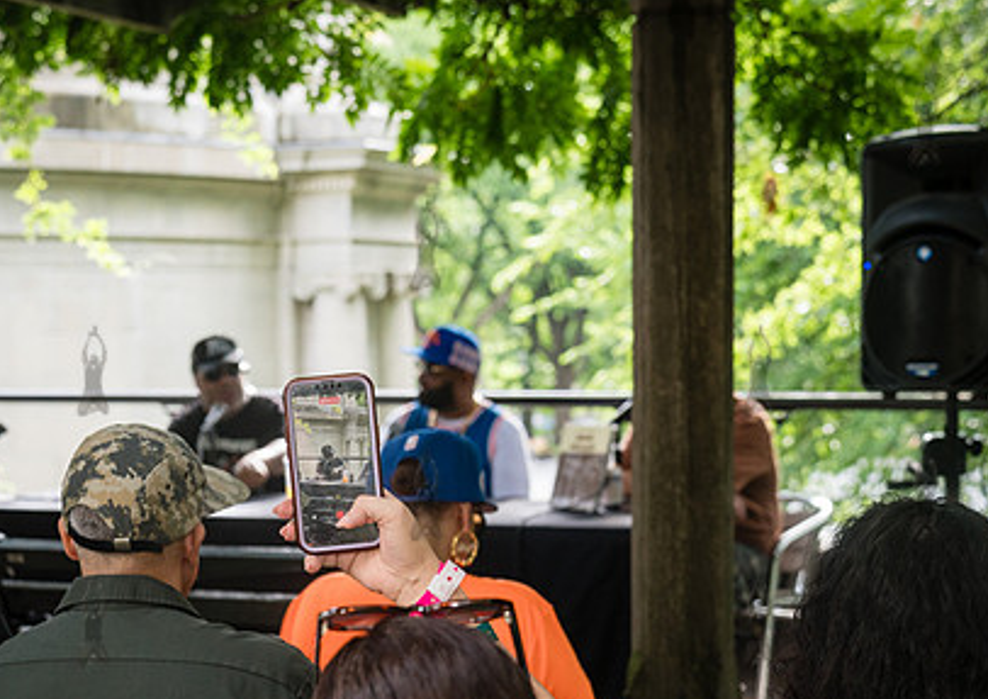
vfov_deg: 20.1
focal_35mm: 70
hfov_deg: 28.2
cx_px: 380
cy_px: 494
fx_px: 1957
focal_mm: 47
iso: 1250
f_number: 4
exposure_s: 1/250
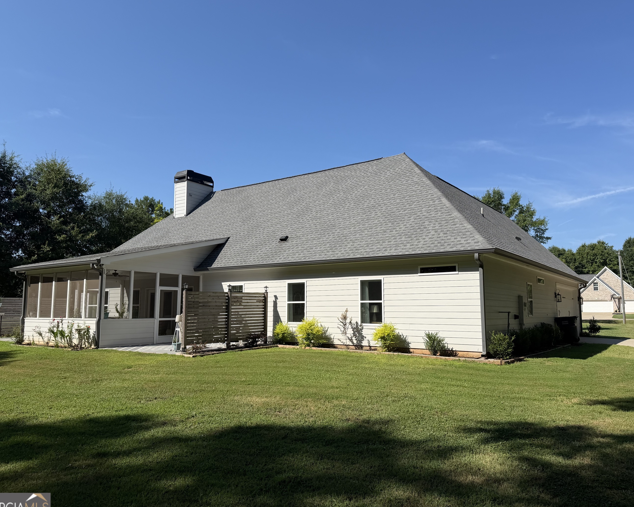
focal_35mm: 26
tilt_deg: +6.4
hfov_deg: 66.0
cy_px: 255
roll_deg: -0.3
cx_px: 323
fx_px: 488
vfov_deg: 54.9
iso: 80
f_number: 1.78
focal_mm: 6.76
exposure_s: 1/5319
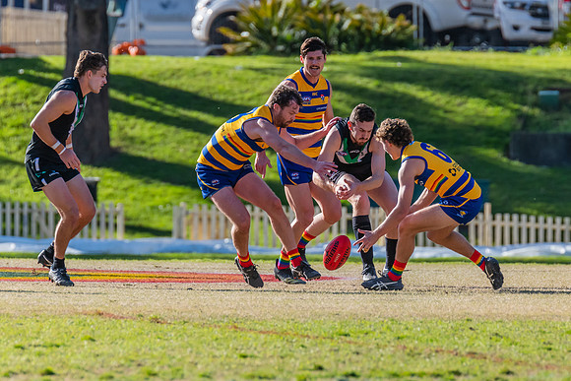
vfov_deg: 2.3
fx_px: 9645
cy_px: 148
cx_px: 353
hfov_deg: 3.4
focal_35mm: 608
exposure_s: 1/1600
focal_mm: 420
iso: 800
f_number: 6.3
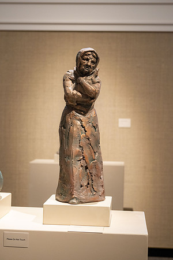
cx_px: 86
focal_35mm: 70
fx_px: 505
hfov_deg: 19.5
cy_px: 130
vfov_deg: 28.8
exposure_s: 1/60
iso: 2000
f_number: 5.6
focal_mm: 70
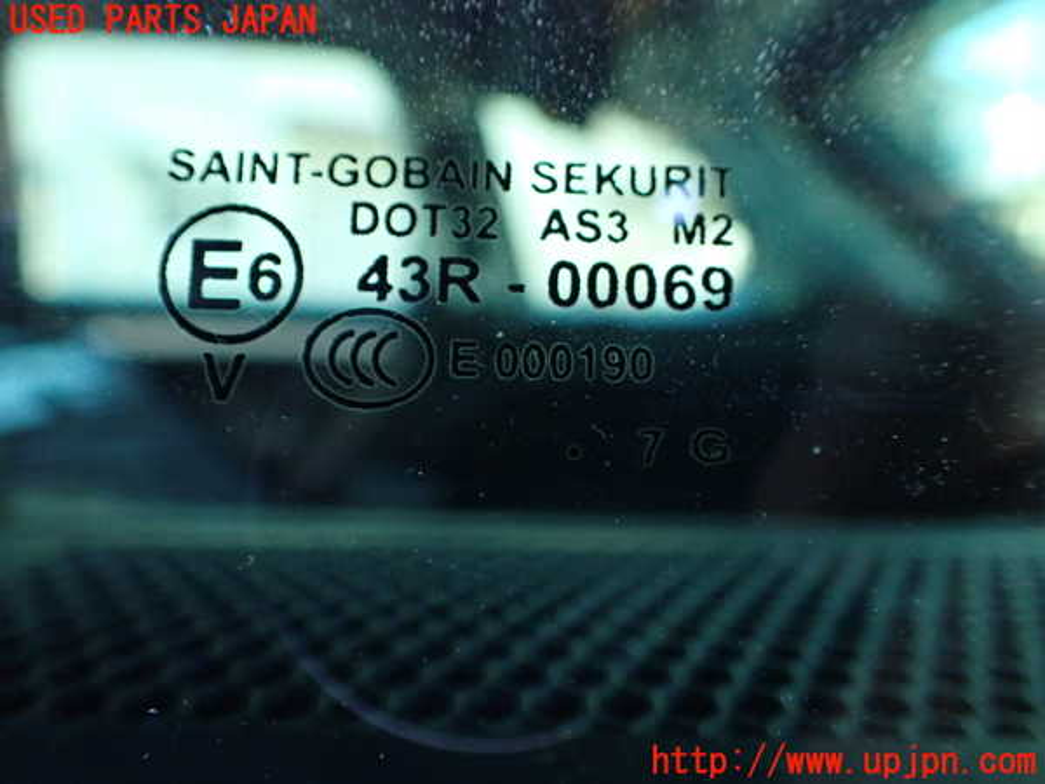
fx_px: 906
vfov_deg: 46.8
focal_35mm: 30
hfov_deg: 60.0
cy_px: 392
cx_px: 522
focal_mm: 5.4
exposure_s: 1/125
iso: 800
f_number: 2.3
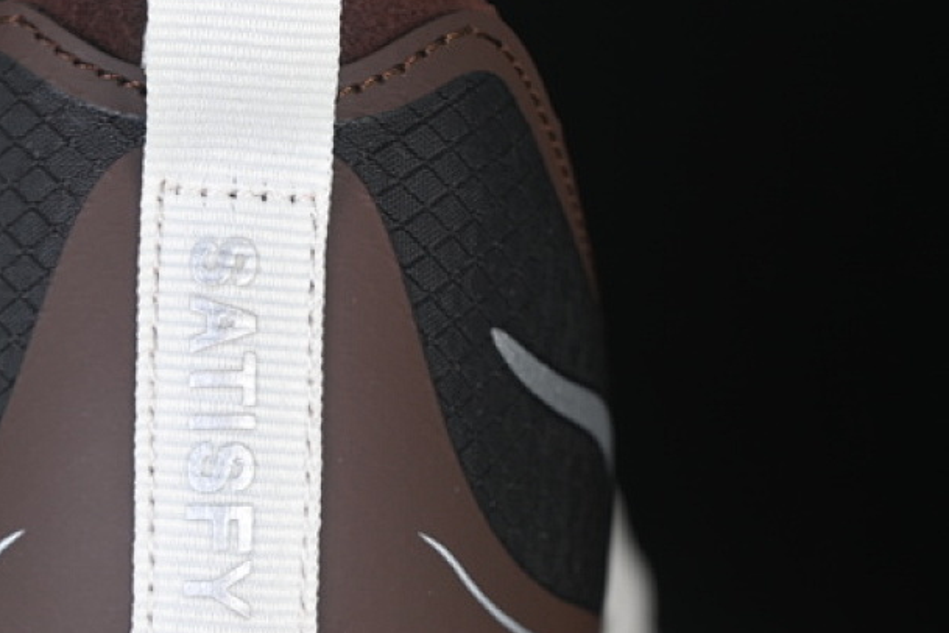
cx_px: 159
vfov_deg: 10.3
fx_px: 3506
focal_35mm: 133
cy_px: 529
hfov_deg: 15.3
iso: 160
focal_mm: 50
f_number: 6.3
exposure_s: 1/50
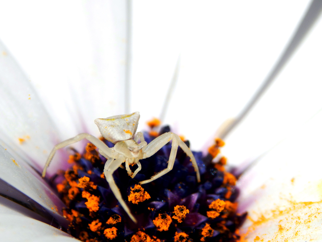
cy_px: 121
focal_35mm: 209
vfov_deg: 7.1
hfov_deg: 9.5
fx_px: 1944
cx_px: 161
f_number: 5.4
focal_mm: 37.1
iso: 125
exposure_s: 1/1250
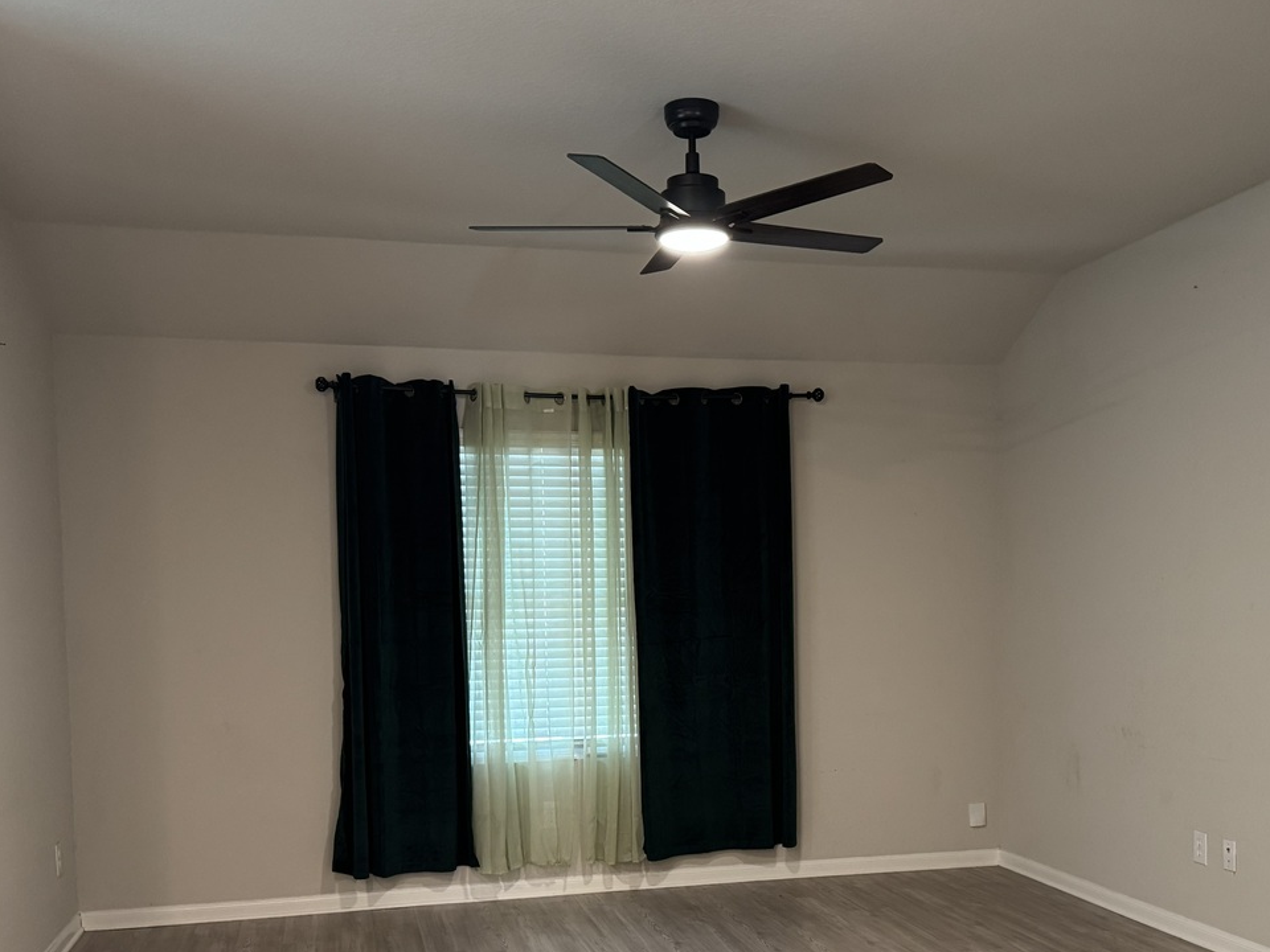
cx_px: 691
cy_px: 678
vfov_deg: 38.9
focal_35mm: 36
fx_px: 1321
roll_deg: +0.4
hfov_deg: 51.3
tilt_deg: -4.4
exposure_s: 1/60
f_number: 1.78
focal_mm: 6.76
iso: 400
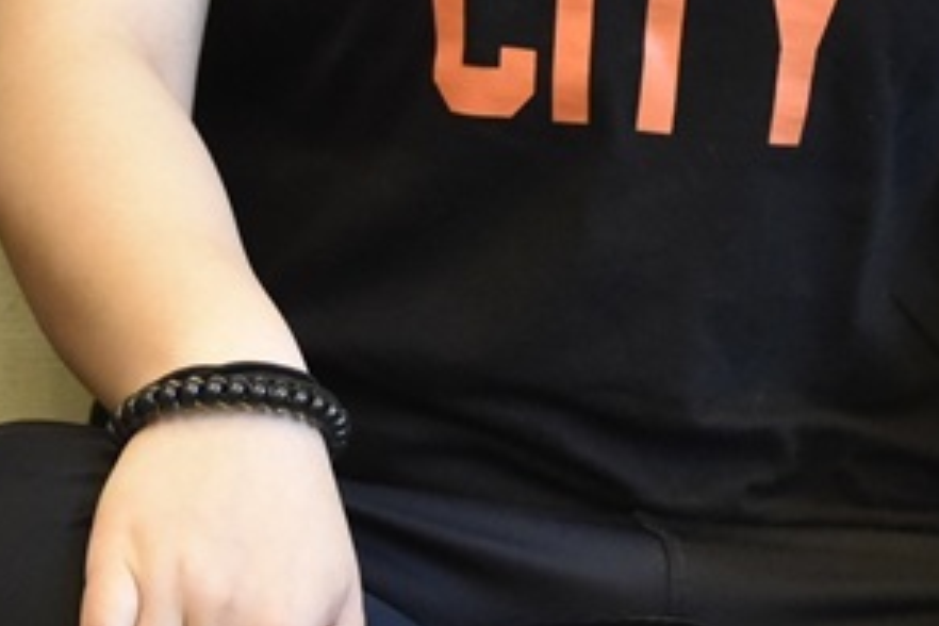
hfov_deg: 9.2
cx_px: -34
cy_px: -386
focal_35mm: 221
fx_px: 5764
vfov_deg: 6.1
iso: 6400
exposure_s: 1/320
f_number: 4
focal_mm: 48
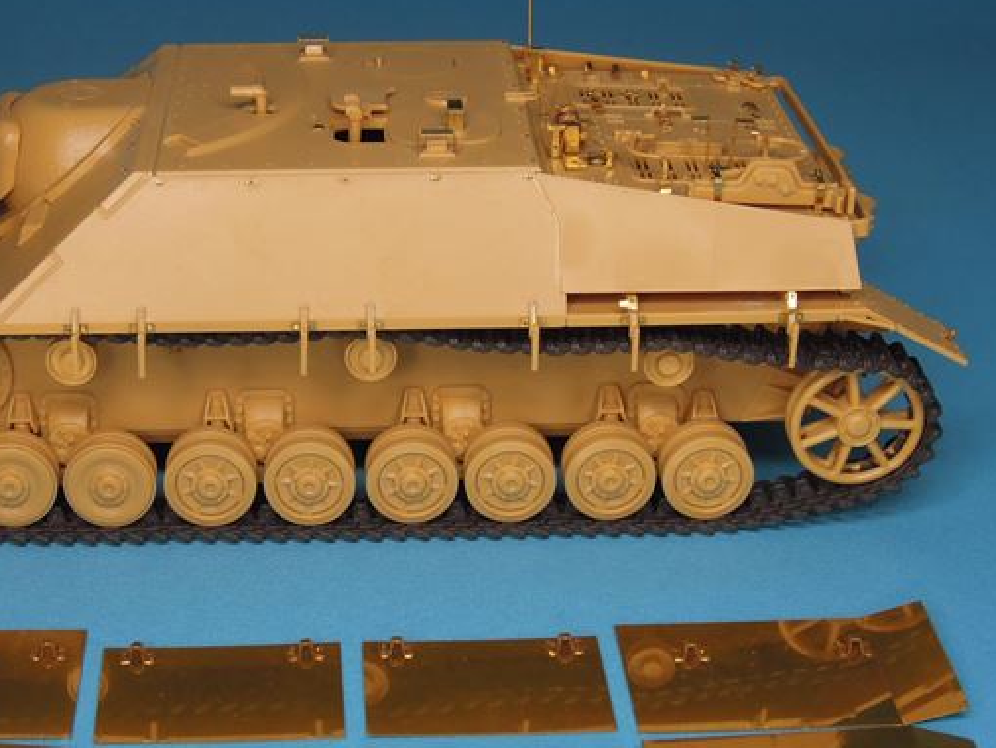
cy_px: 409
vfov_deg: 18.7
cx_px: 360
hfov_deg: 24.6
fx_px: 2274
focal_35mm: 79
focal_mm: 9
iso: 160
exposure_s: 1/80
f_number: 4.2
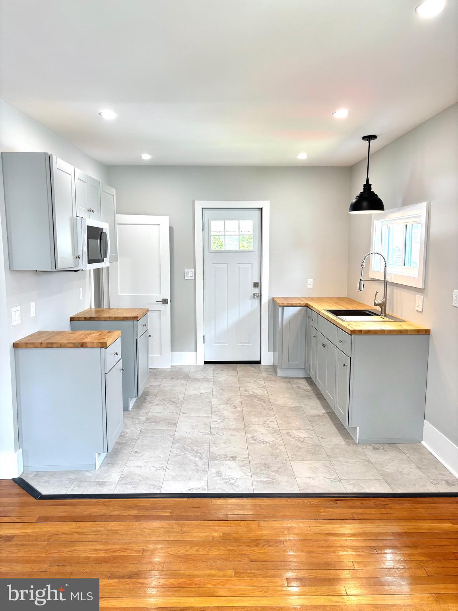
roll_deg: -0.2
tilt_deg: -7.2
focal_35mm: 26
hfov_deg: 53.1
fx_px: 459
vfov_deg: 67.3
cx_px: 229
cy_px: 306
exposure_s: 1/120
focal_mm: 5.96
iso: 100
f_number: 1.6
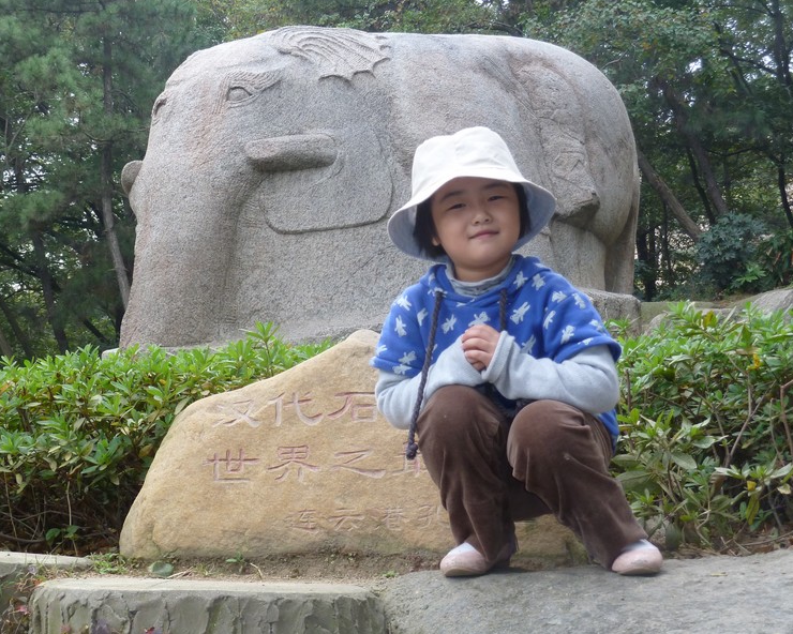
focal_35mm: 58
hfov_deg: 32.5
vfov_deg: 26.2
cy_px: 315
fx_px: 1361
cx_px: 369
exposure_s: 1/30
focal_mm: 9.1
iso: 125
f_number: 3.9
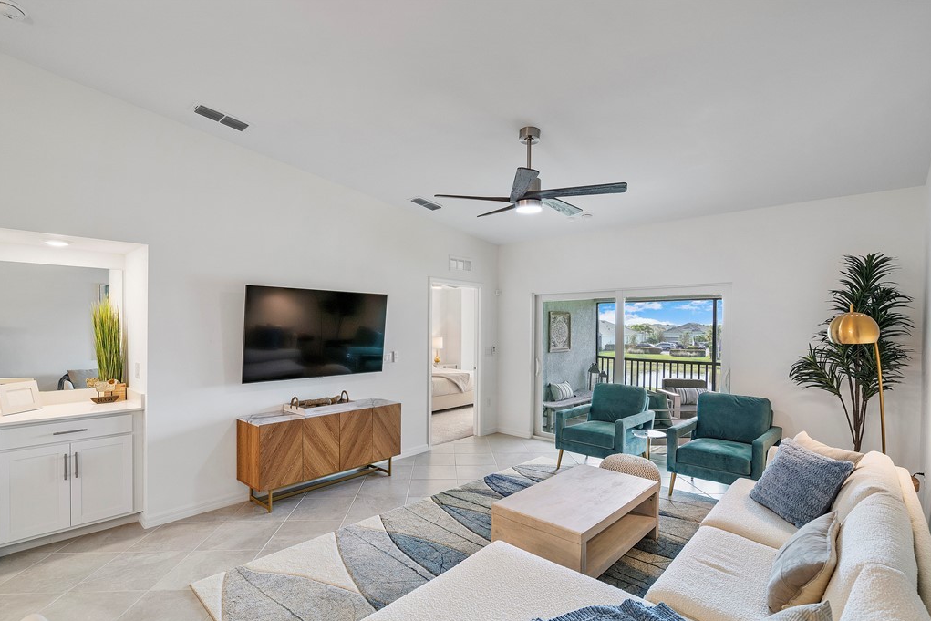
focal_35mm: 17
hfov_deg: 93.3
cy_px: 327
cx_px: 461
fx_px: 440
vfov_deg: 70.4
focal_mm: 16
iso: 400
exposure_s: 1/20
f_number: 8
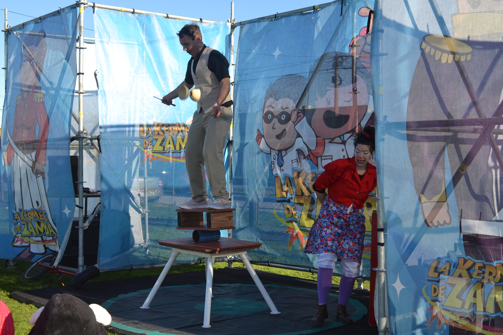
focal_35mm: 52
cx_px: 252
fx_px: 733
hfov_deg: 37.9
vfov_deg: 25.8
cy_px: 168
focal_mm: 35
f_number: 7.1
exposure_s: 1/200
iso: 100
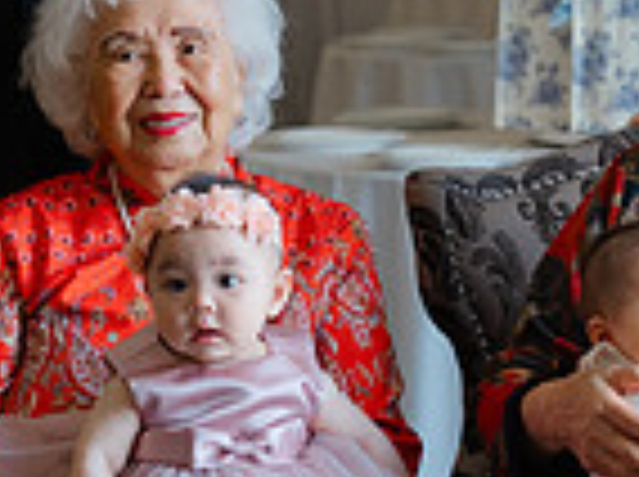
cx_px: 486
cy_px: 196
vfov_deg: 5.7
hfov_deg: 7.7
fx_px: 4755
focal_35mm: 258
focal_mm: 80
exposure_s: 1/125
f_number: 4
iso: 1000
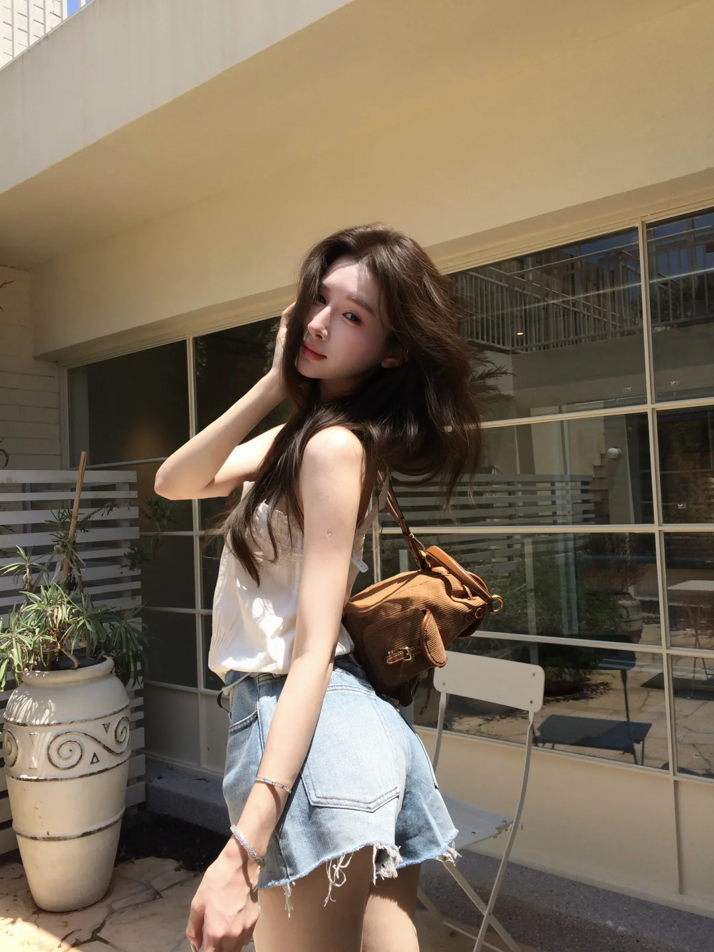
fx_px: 798
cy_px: 476
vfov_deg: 61.7
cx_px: 357
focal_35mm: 29
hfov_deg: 48.2
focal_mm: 4.15
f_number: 2.2
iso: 32
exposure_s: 1/1208
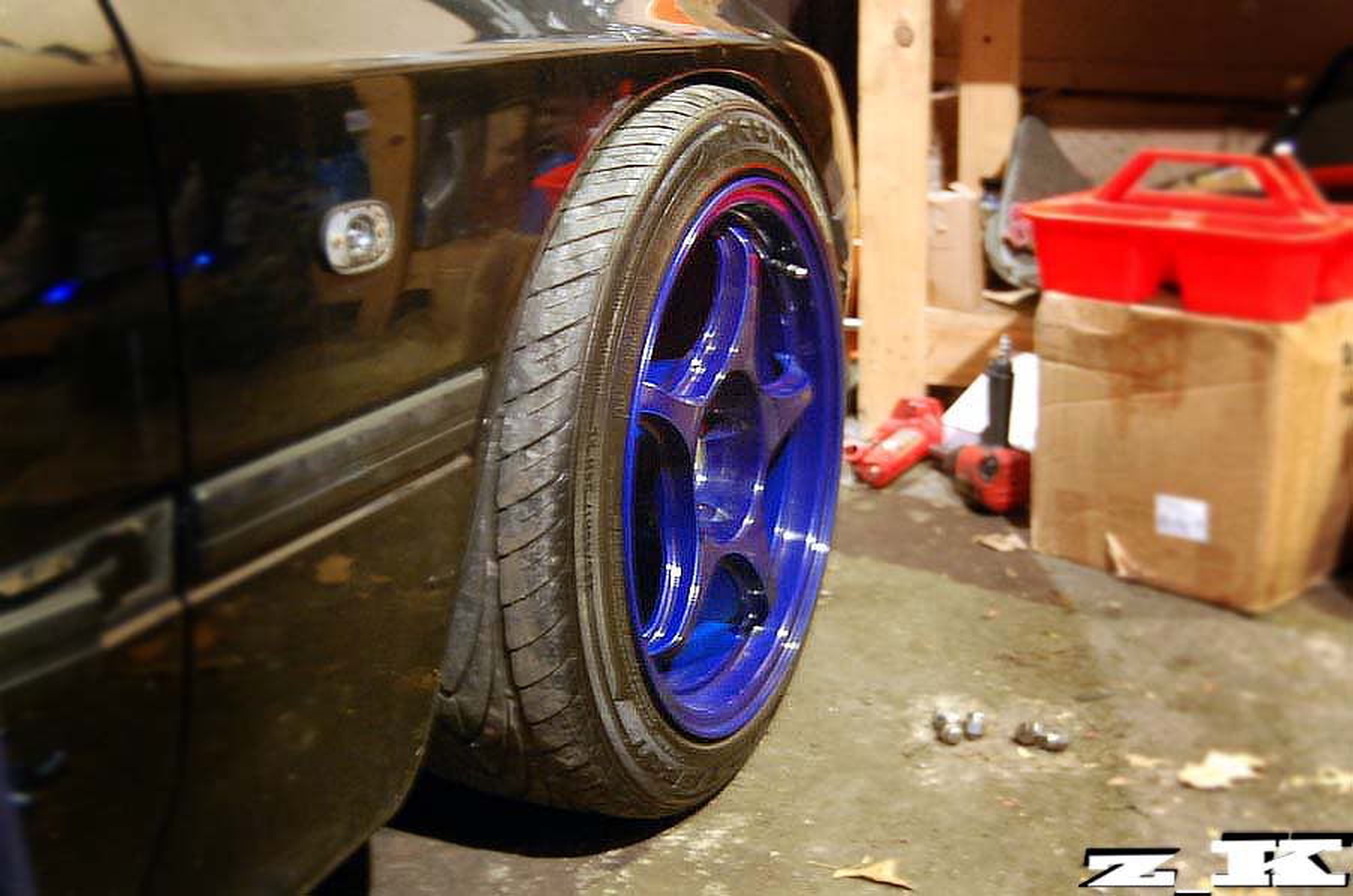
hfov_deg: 42.4
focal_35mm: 46
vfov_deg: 28.8
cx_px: 676
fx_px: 1745
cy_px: 448
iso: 1600
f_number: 4.5
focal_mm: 31
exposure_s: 1
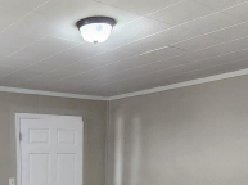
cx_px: 58
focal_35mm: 45
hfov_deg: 40.8
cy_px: 238
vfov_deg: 27.2
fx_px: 322
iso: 400
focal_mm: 2.2
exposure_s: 1/60
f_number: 2.2
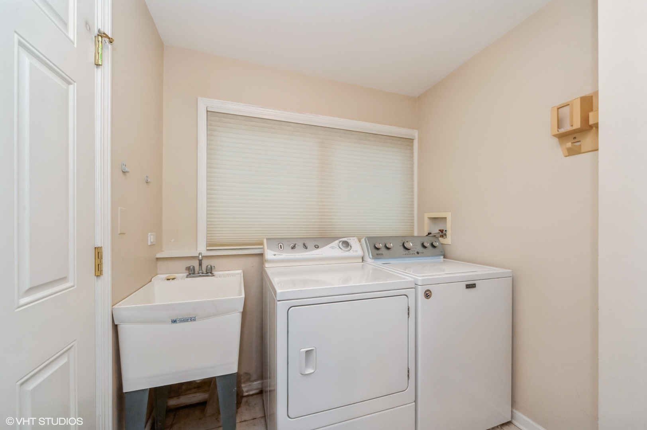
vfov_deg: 81.1
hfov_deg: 104.3
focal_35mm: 14
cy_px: 215
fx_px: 251
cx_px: 324
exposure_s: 1/40
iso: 200
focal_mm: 14
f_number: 8
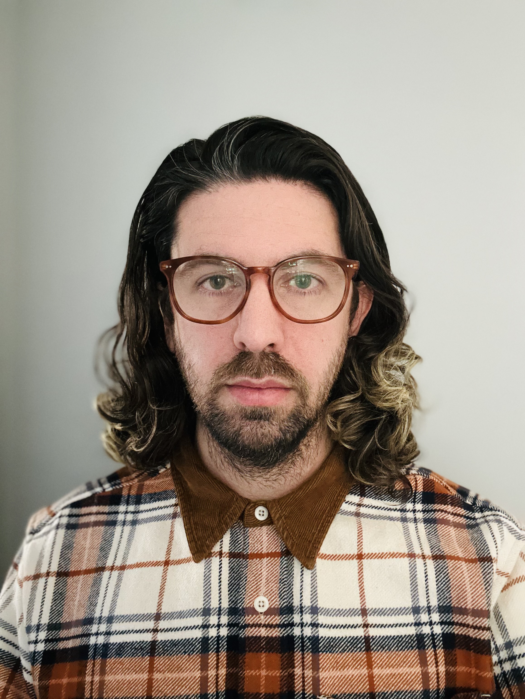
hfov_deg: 46.8
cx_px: 262
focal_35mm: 30
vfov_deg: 60.0
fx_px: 607
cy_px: 350
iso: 640
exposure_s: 1/17
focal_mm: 2.69
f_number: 1.9
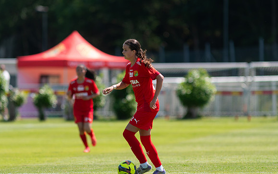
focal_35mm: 461
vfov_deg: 2.9
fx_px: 3494
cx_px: 139
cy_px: 91
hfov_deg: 4.6
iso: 180
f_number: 3.2
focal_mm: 300
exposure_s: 1/2000
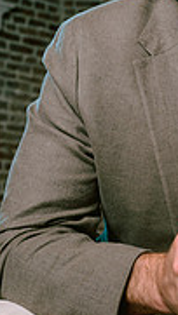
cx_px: 243
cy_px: 162
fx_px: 763
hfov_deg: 12.8
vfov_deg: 23.4
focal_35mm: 91
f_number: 5.6
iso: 200
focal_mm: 35
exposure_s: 1/160
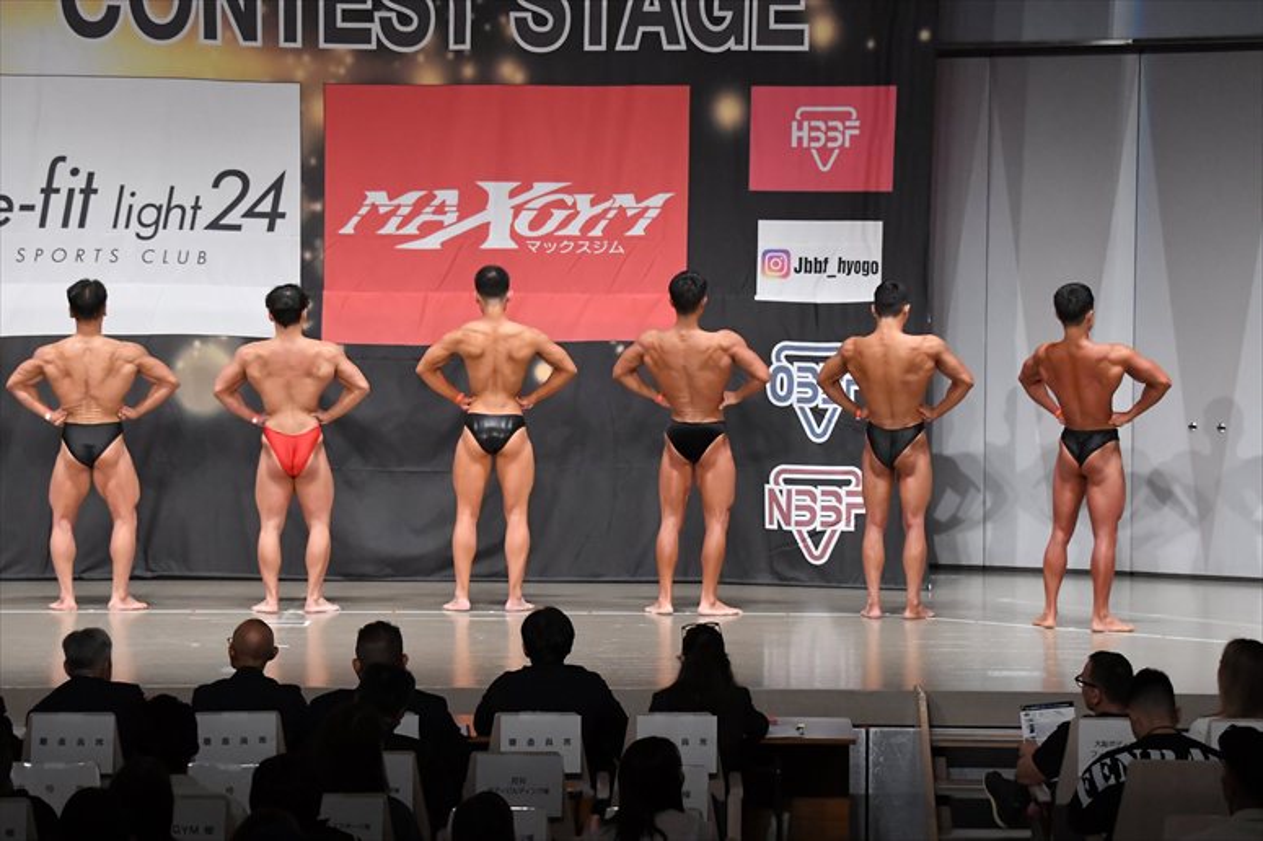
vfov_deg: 13.4
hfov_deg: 20.0
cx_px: 632
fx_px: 3577
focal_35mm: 102
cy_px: 420
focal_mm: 68
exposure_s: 1/400
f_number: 5.6
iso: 6400
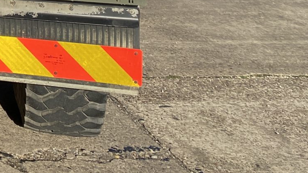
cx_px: -208
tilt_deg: +0.0
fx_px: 792
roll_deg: +0.8
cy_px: -221
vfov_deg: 10.9
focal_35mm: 97
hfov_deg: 18.4
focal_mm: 4.25
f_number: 1.8
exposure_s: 1/2358
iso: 32
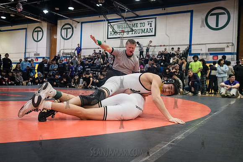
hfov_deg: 54.4
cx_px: 122
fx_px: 236
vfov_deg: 37.9
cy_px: 81
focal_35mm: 35
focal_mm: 35
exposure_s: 1/400
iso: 8000
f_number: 4
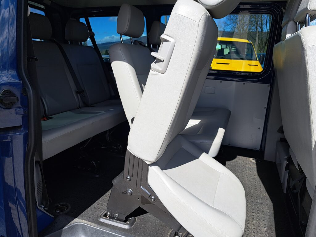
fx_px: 219
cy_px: 118
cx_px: 158
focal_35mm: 24
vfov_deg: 56.8
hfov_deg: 71.6
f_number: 1.8
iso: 50
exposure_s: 1/617
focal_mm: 5.23
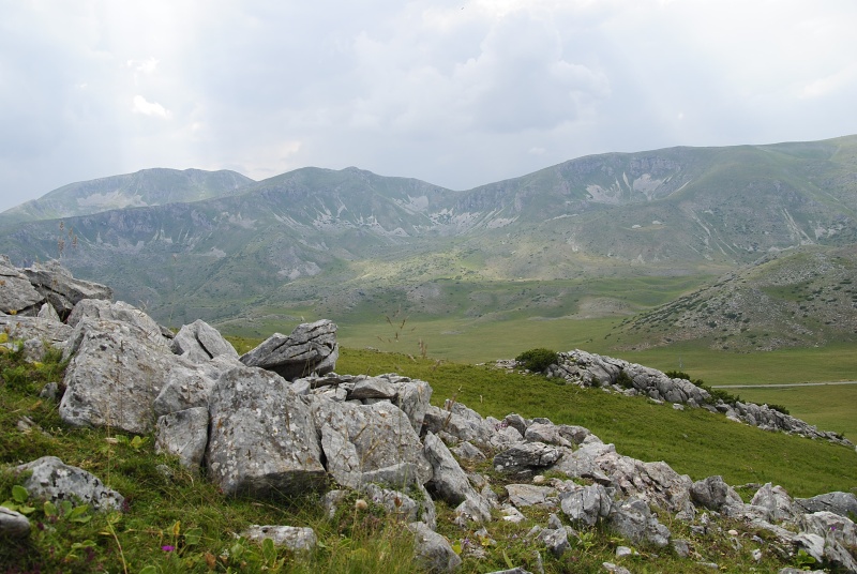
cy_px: 287
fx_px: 787
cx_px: 428
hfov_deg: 57.2
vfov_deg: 40.1
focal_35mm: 33
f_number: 8
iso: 100
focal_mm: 22
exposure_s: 1/100
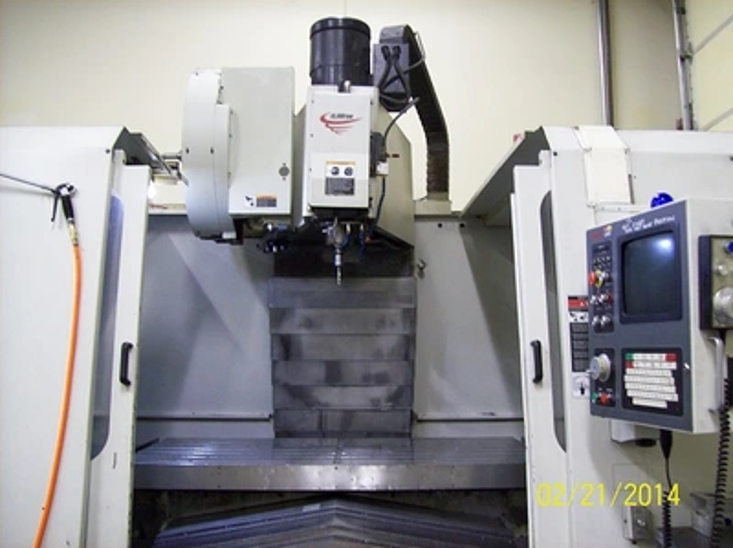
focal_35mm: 36
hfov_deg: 51.4
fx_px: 761
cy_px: 274
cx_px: 366
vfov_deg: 39.6
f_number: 2.7
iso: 160
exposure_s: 1/9.01
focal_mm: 6
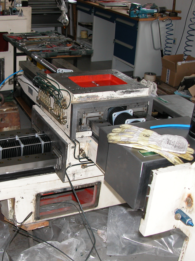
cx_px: 48
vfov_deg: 36.8
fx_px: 391
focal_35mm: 52
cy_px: 142
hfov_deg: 27.6
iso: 100
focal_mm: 8.9
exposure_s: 1/60
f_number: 2.8
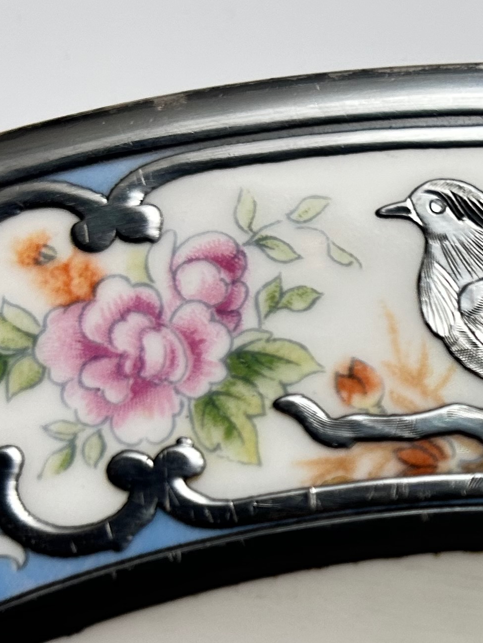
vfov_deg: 23.8
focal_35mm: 81
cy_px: 491
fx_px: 1506
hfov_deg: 17.2
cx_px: 616
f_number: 1.5
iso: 125
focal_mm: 5.7
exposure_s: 1/49
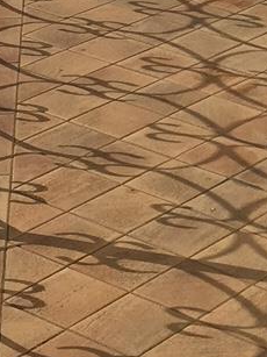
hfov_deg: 9.5
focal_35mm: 154
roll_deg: -3.5
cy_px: 13
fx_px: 1585
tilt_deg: -18.7
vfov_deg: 12.7
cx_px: 334
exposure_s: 1/3300
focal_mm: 4.15
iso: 32
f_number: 2.2
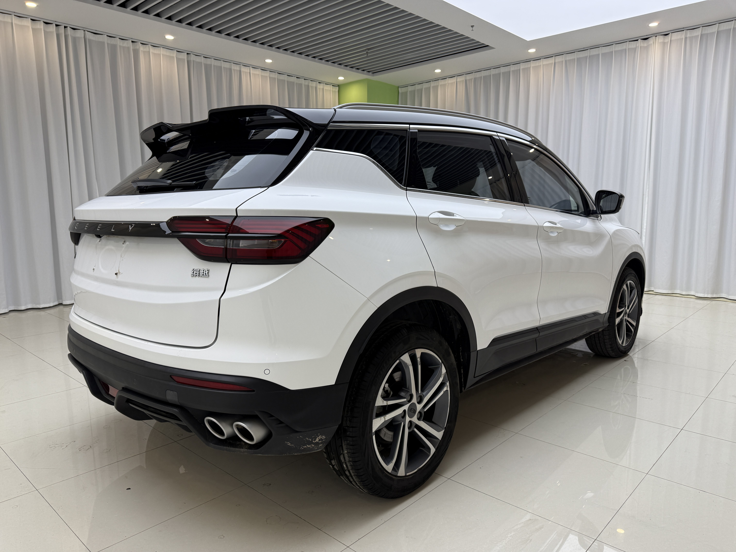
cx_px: 368
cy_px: 276
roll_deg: +0.4
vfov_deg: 56.8
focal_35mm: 24
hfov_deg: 71.6
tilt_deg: -7.2
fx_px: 510
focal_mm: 6.76
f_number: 1.78
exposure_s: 1/198
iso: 64
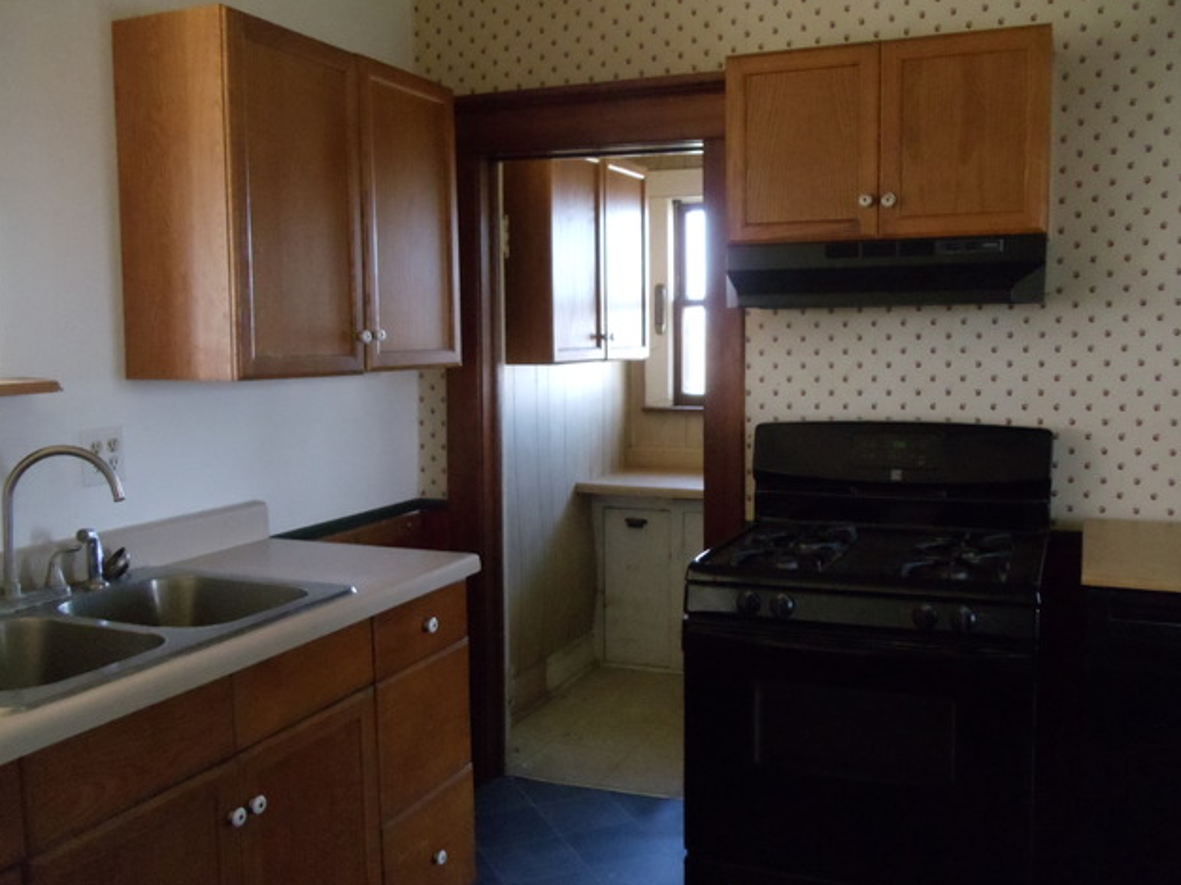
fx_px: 1535
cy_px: 442
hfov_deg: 42.1
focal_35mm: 45
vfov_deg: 32.2
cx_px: 594
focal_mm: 6
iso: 800
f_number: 3.5
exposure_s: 1/80
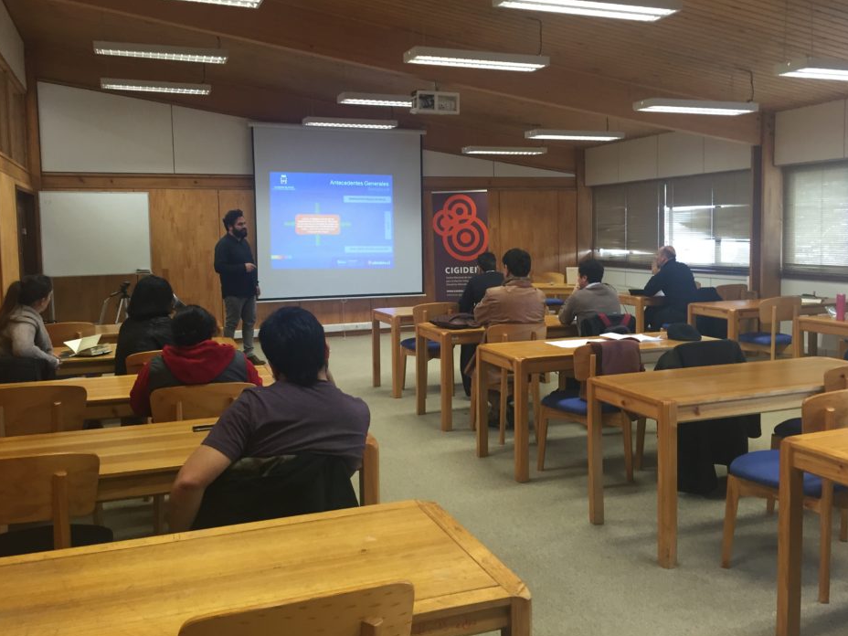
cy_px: 291
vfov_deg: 44.1
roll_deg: +0.7
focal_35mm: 32
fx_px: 784
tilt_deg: -3.2
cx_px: 449
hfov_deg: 56.8
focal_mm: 4.15
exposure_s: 1/33
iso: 125
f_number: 2.2
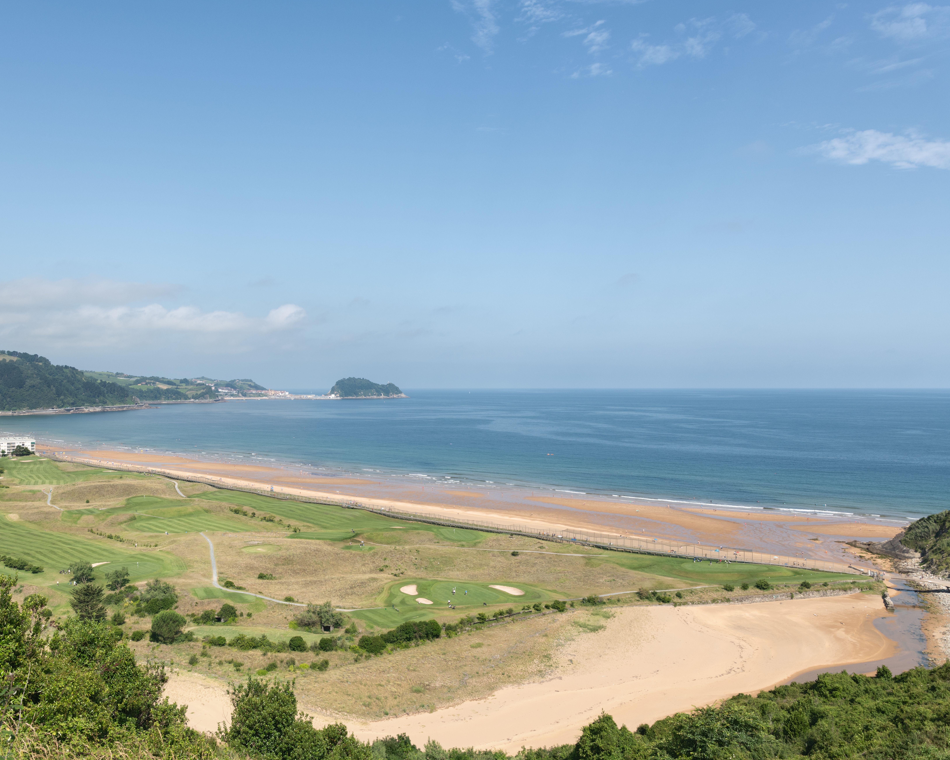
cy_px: 391
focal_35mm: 28
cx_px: 361
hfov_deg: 61.4
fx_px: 787
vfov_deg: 51.5
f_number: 8
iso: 100
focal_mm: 24
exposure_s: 1/250
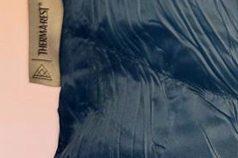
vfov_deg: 13.1
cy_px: -163
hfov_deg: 20.4
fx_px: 595
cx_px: 319
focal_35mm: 90
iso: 250
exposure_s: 1/101
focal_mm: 6.3
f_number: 1.7
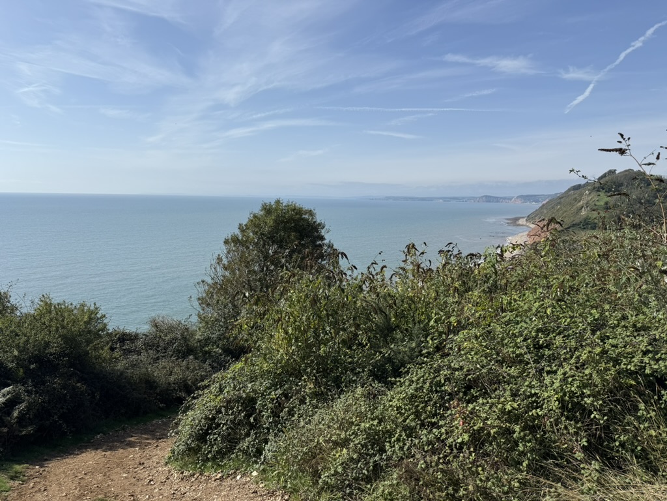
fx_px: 462
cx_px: 334
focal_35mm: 24
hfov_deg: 71.6
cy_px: 250
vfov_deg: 56.8
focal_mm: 6.76
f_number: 1.78
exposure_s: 1/7353
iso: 80
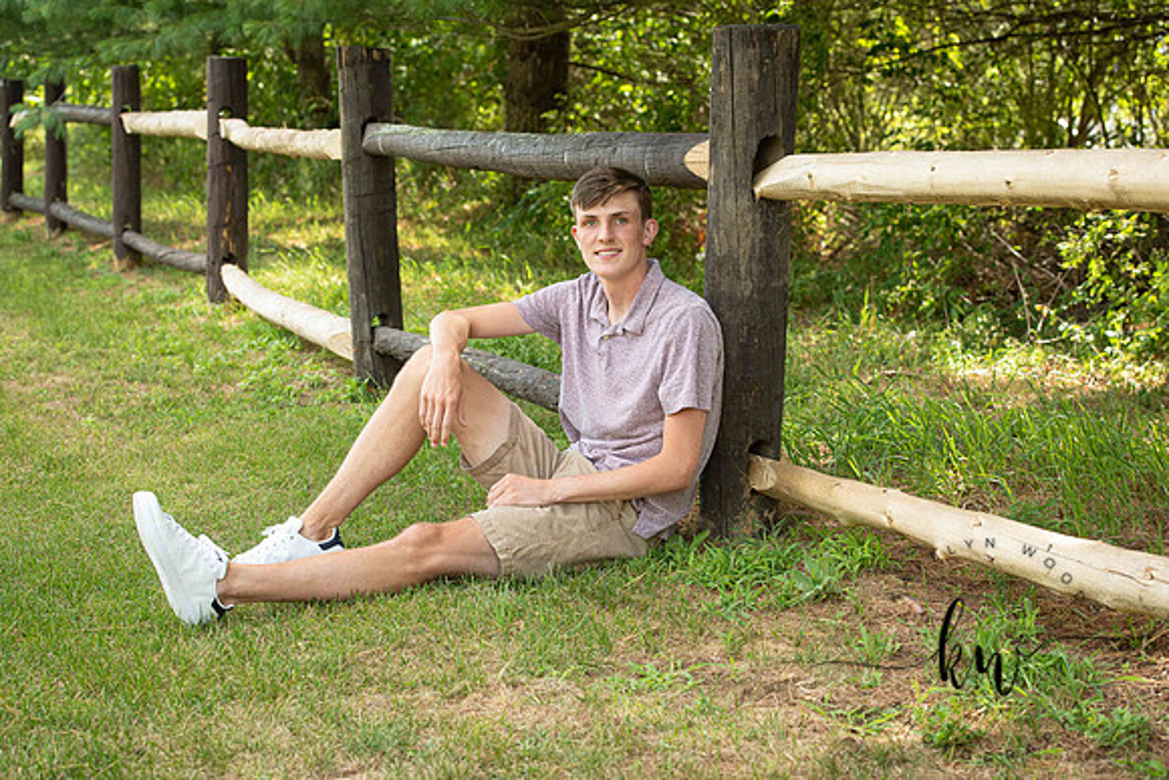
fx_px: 2273
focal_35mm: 70
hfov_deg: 28.8
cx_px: 584
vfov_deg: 19.5
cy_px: 390
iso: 400
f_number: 5.6
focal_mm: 70
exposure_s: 1/200
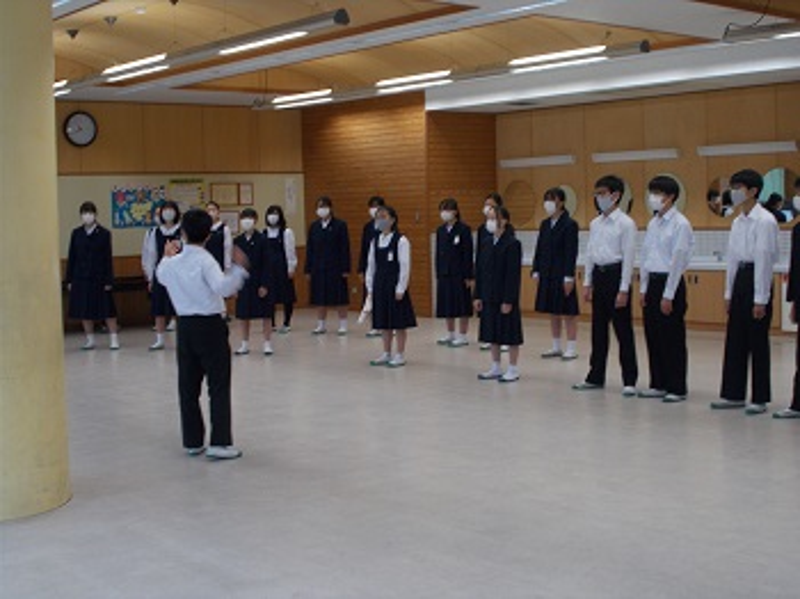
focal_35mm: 50
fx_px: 1155
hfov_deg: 38.2
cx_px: 400
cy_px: 300
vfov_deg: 29.1
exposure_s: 1/30
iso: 100
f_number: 4.5
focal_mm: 9
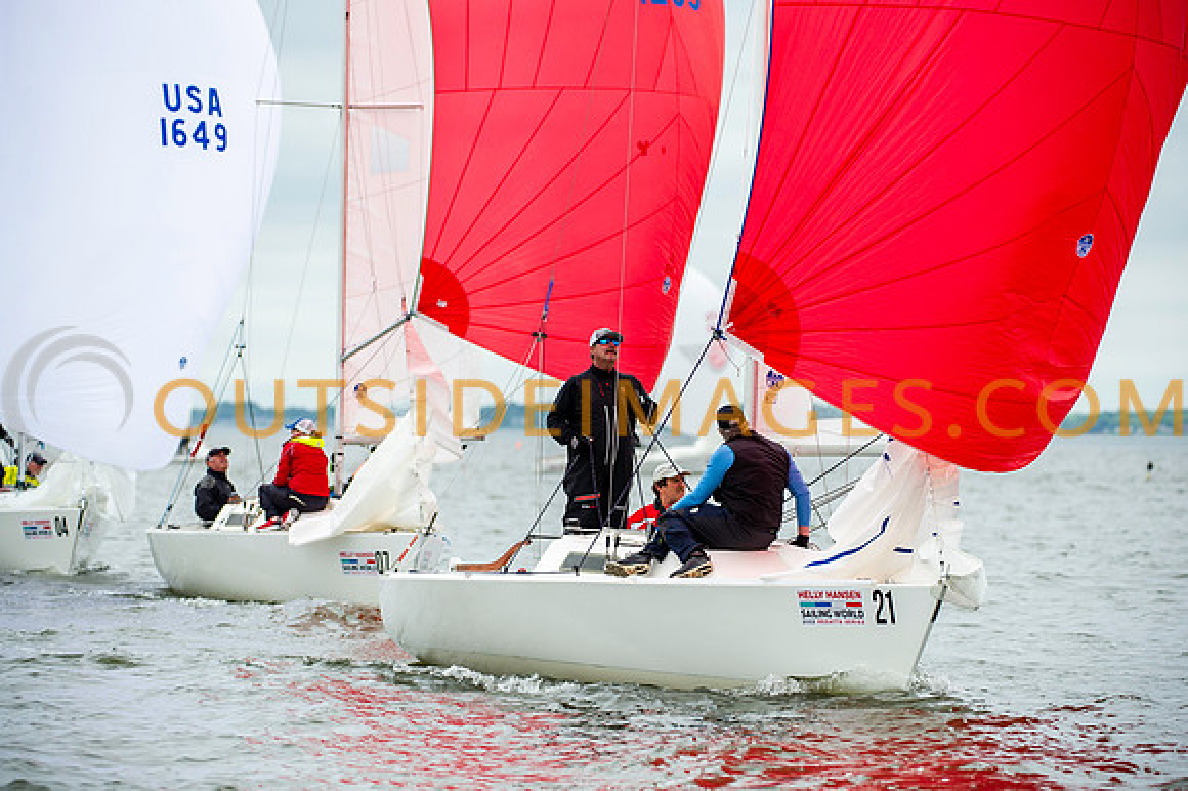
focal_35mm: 233
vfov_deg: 5.9
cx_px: 594
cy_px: 396
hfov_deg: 8.8
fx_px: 7681
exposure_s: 1/2000
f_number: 5.6
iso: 500
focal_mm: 220
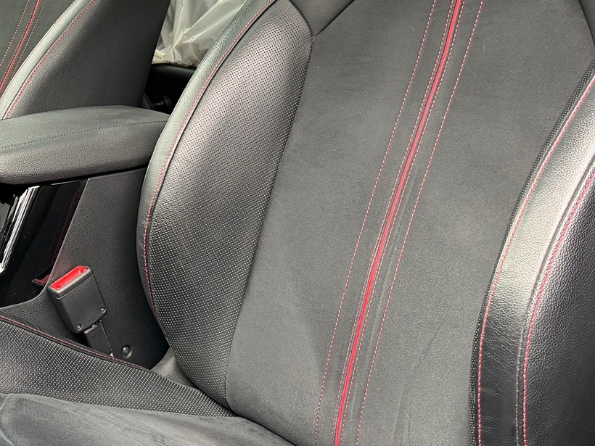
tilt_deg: -7.4
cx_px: 60
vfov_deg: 24.2
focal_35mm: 59
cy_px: 61
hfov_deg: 31.2
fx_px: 1014
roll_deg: -0.5
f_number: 1.78
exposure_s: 1/94
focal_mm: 6.76
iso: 200
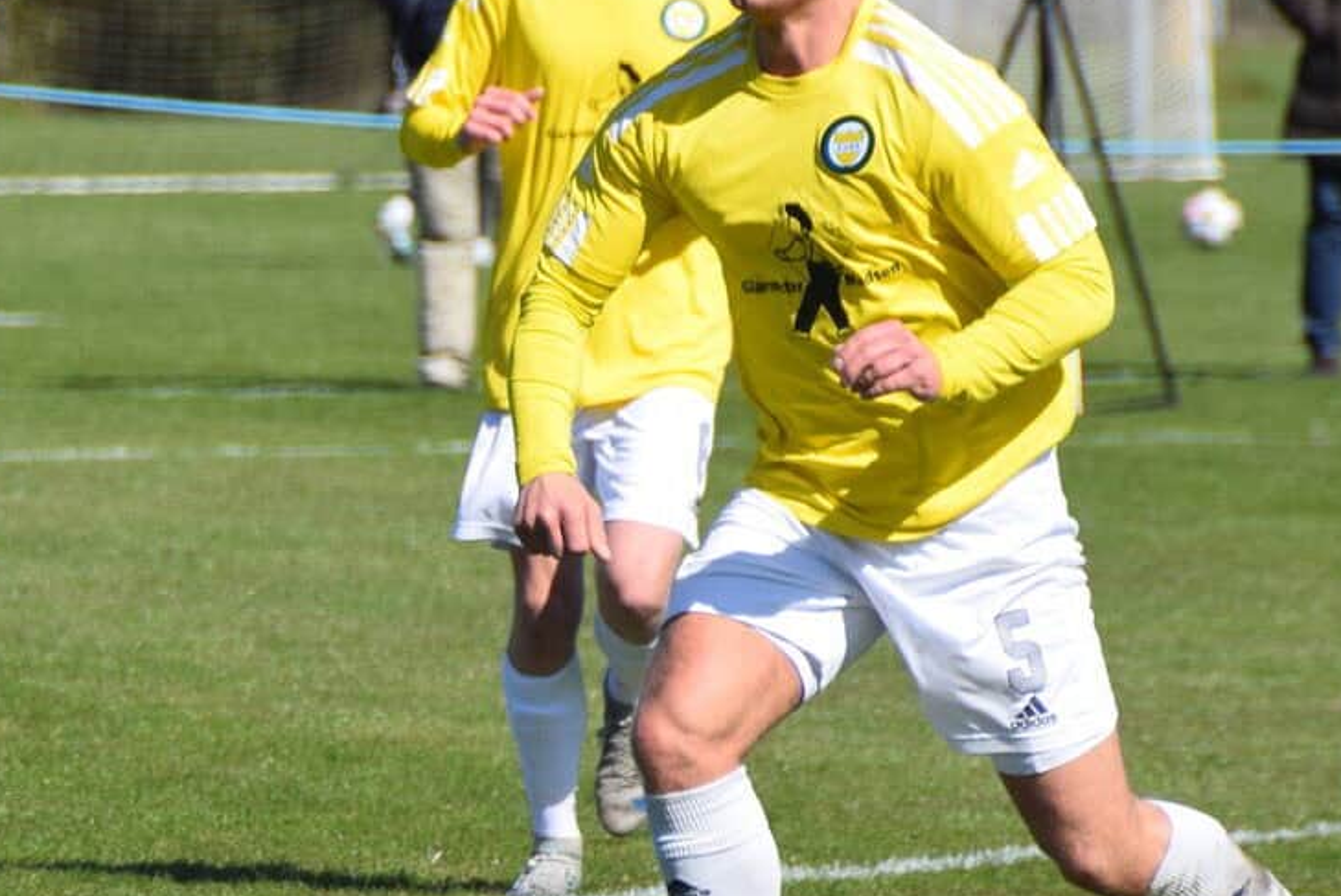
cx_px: 557
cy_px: 454
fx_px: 18524
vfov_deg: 2.8
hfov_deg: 4.1
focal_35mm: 497
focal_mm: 200
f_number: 6.3
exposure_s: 1/1600
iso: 400
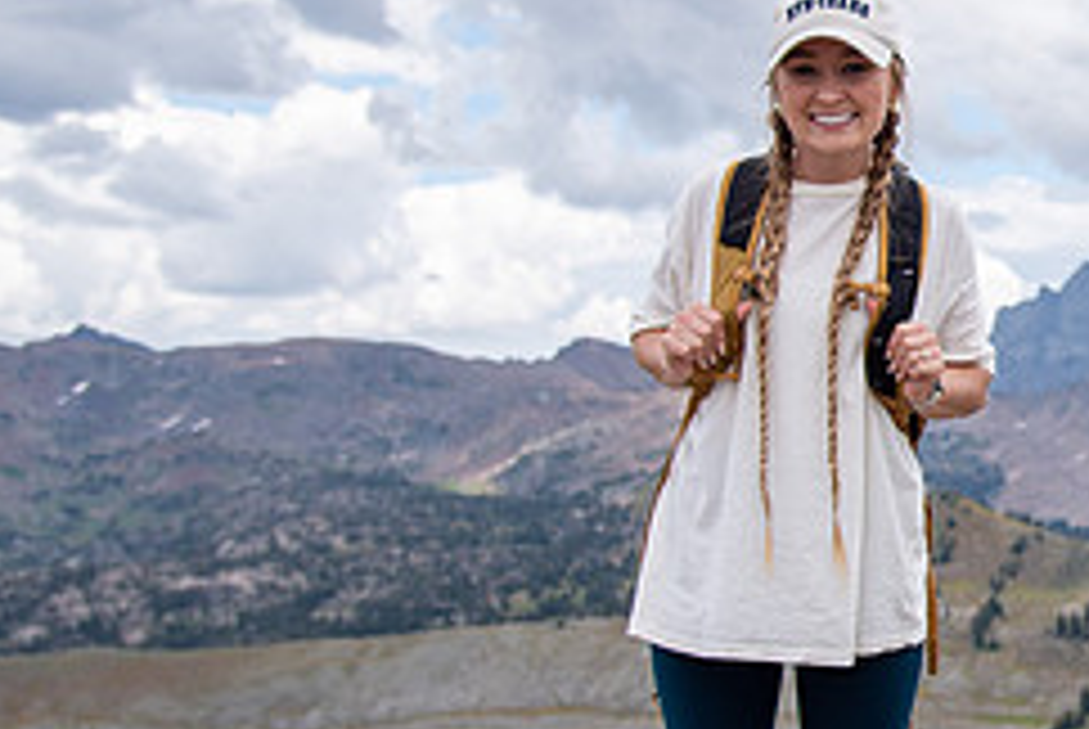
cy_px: 329
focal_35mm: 80
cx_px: 1239
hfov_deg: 23.5
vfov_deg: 17.1
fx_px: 2423
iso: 100
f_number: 4
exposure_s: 1/800
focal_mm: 28
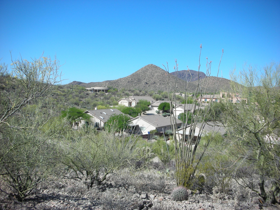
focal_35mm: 35
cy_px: 105
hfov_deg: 52.6
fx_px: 283
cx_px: 140
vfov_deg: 40.7
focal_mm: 5.8
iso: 50
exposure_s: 1/85.2
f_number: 8.5
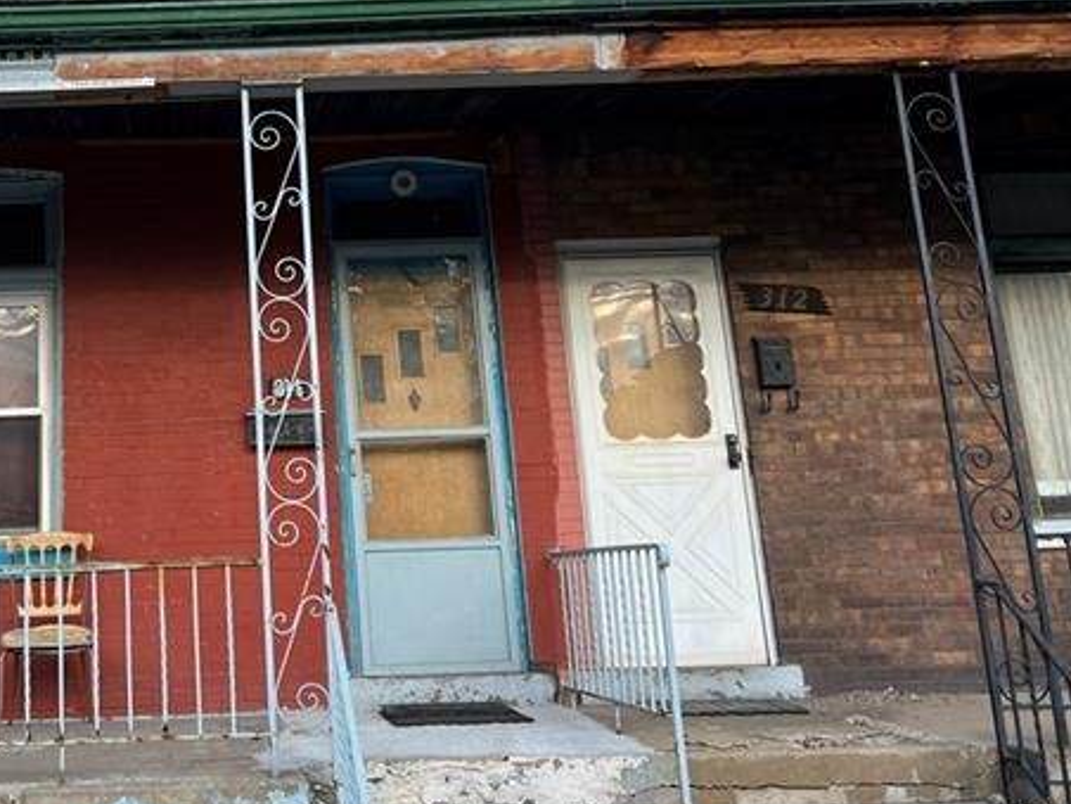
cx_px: 218
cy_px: 180
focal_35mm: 46
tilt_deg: +14.1
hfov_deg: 39.6
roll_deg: -0.4
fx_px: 1423
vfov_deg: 30.9
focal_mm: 5.7
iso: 50
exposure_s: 1/572
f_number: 1.5
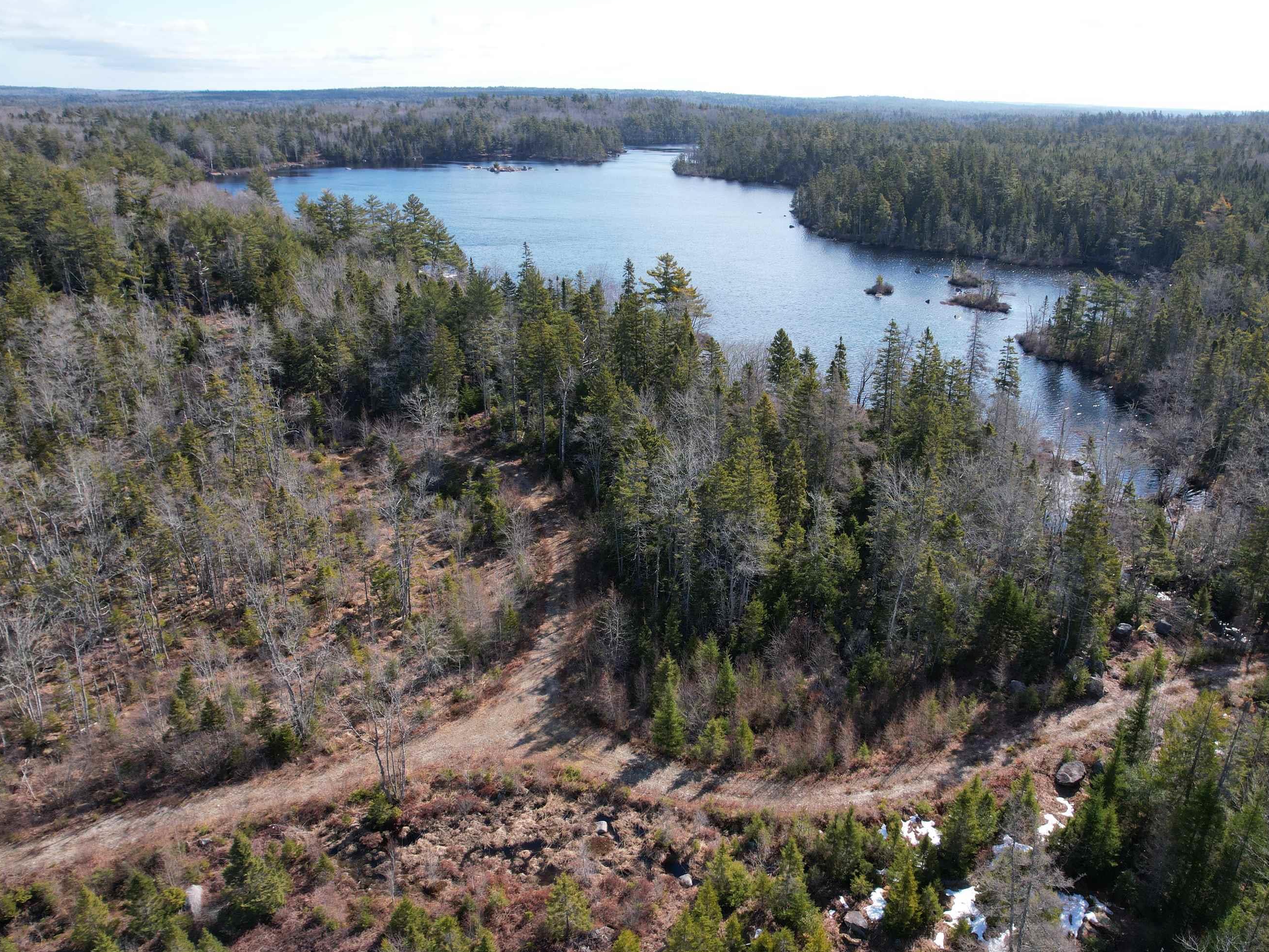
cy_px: 477
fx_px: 916
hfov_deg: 69.3
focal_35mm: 25
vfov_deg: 54.9
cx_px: 678
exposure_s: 1/1250
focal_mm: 8.38
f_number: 2.8
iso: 120
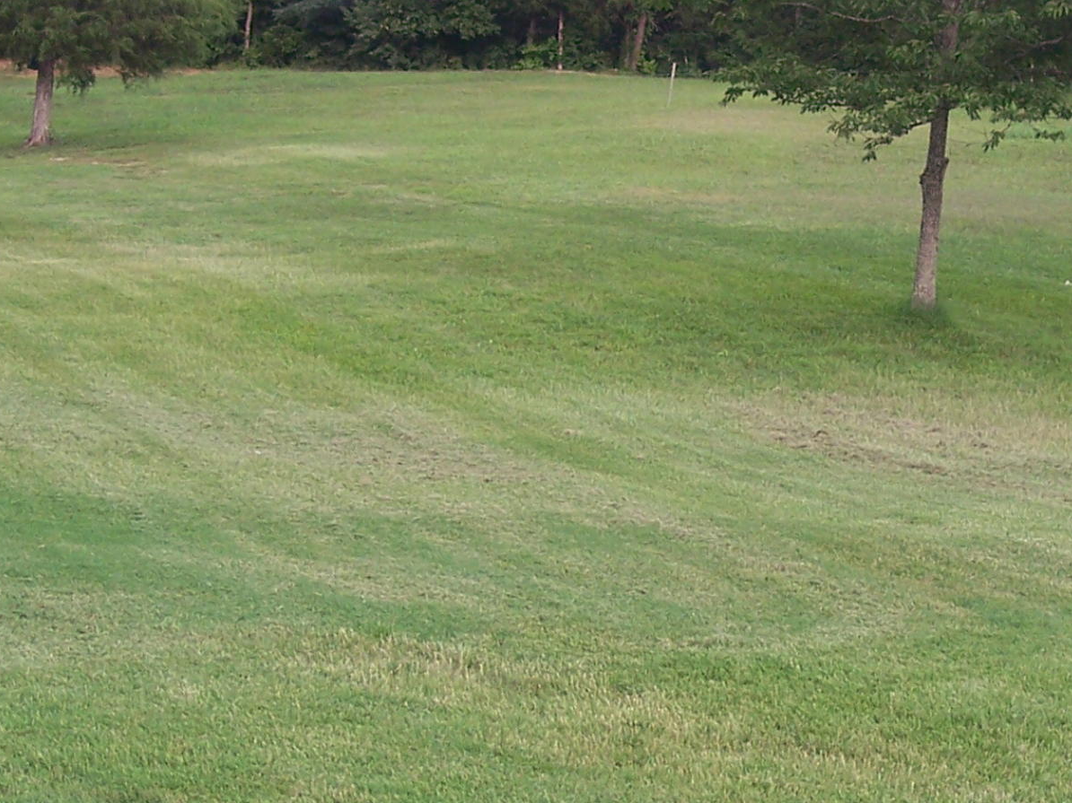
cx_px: 763
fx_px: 3034
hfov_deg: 19.9
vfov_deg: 15.1
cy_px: 334
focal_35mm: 98
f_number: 2.8
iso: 100
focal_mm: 8
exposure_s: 1/60
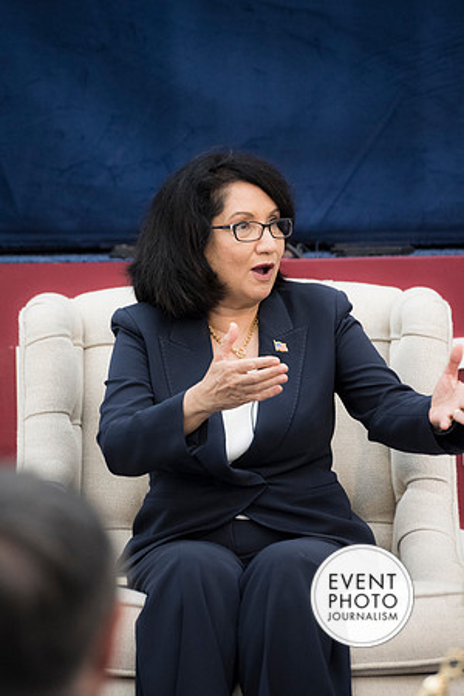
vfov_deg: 8.2
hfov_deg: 5.5
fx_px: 4833
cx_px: 232
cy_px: 348
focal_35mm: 250
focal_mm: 250
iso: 2500
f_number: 5.6
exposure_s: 1/500
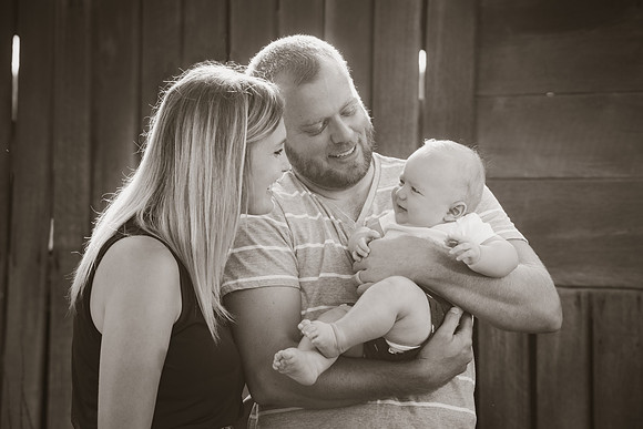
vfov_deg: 13.0
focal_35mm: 105
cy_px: 214
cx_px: 322
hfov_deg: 19.5
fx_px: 1876
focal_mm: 105
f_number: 5.6
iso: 500
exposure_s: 1/320
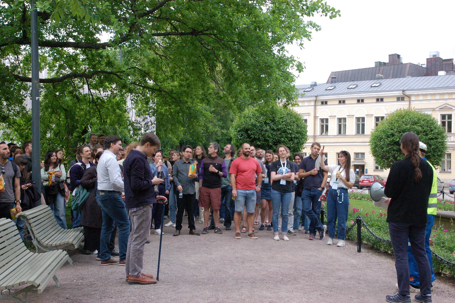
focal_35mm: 46
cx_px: 228
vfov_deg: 28.9
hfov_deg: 42.4
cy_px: 152
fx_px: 587
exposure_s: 1/125
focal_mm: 31
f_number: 13
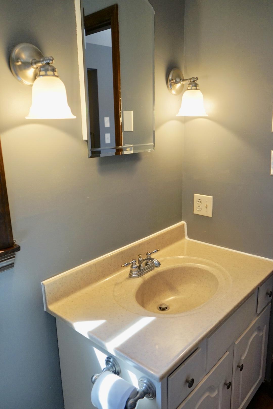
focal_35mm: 28
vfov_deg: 65.4
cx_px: 136
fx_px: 318
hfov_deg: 46.5
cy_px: 204
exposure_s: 1/160
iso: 1000
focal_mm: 28
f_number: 4
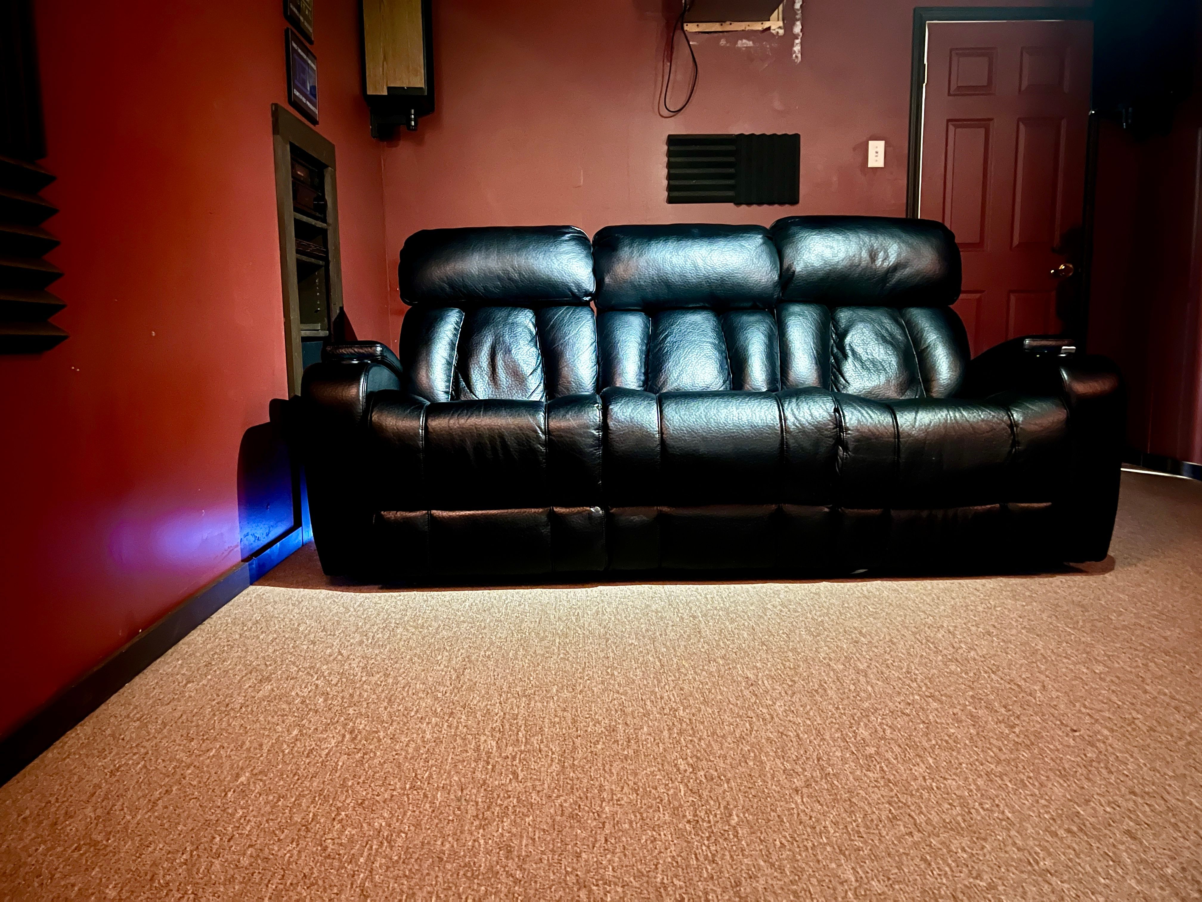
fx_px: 903
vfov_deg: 53.1
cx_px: 601
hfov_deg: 67.3
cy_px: 451
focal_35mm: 26
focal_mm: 5.7
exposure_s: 1/5
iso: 1000
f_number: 1.5
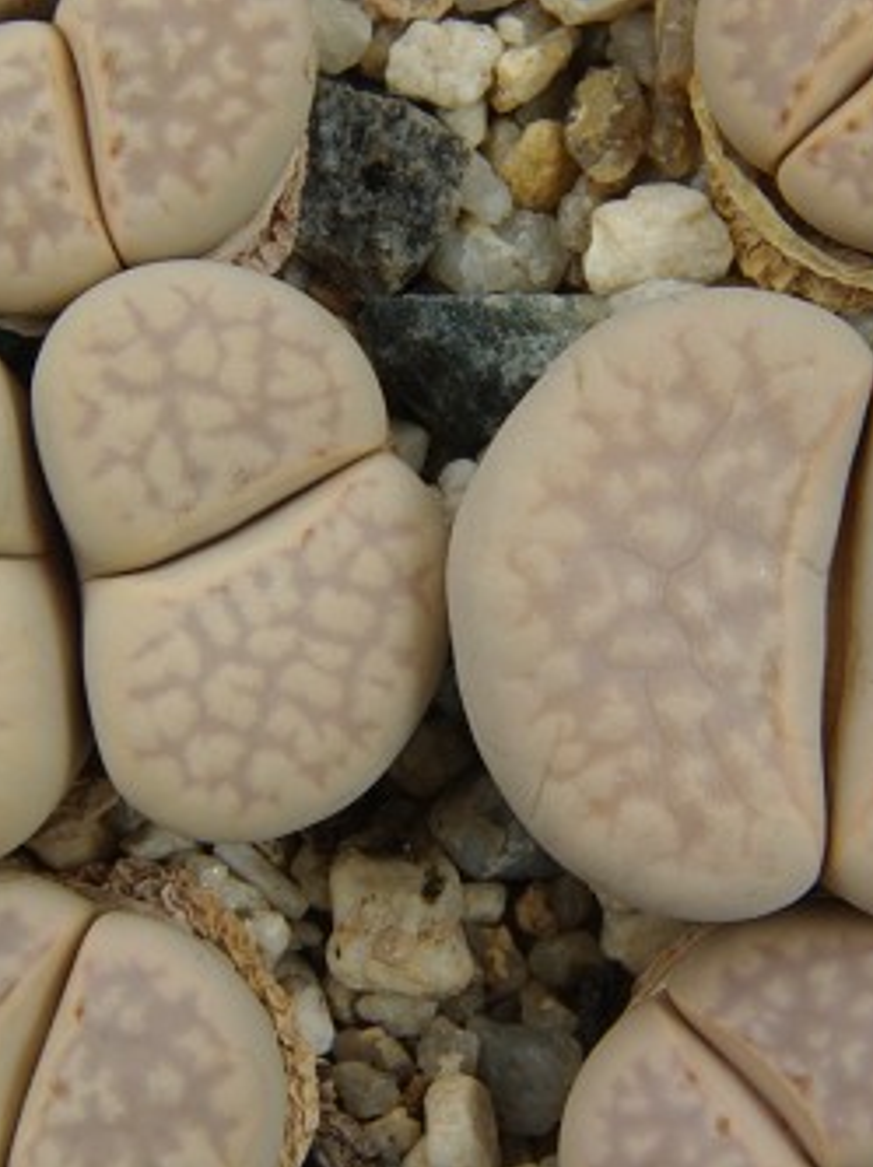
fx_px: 5121
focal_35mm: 152
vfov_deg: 13.0
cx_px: 456
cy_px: 584
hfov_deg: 9.7
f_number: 38
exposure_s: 1
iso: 100
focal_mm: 70
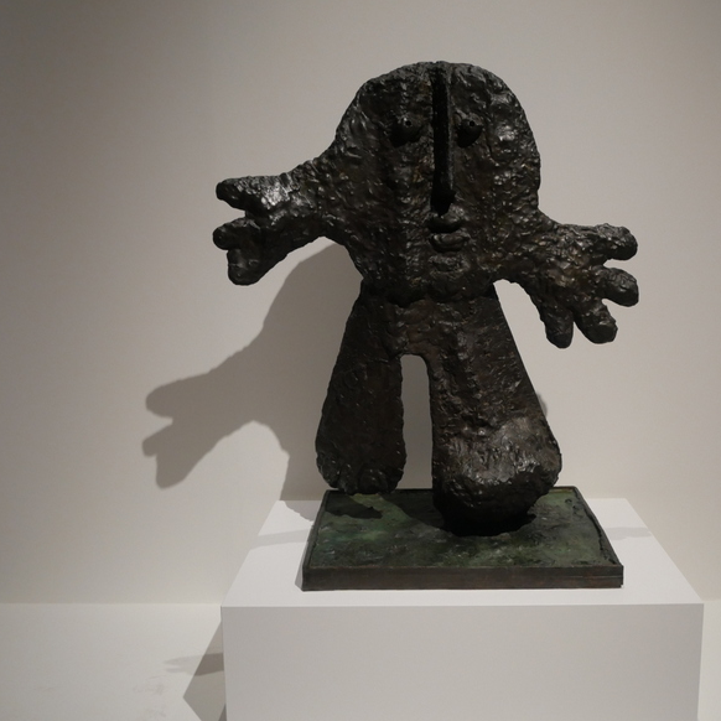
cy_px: 369
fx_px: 801
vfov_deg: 48.4
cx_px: 413
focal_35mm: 34
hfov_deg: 48.3
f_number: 3.7
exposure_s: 1/60
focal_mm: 14
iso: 1000
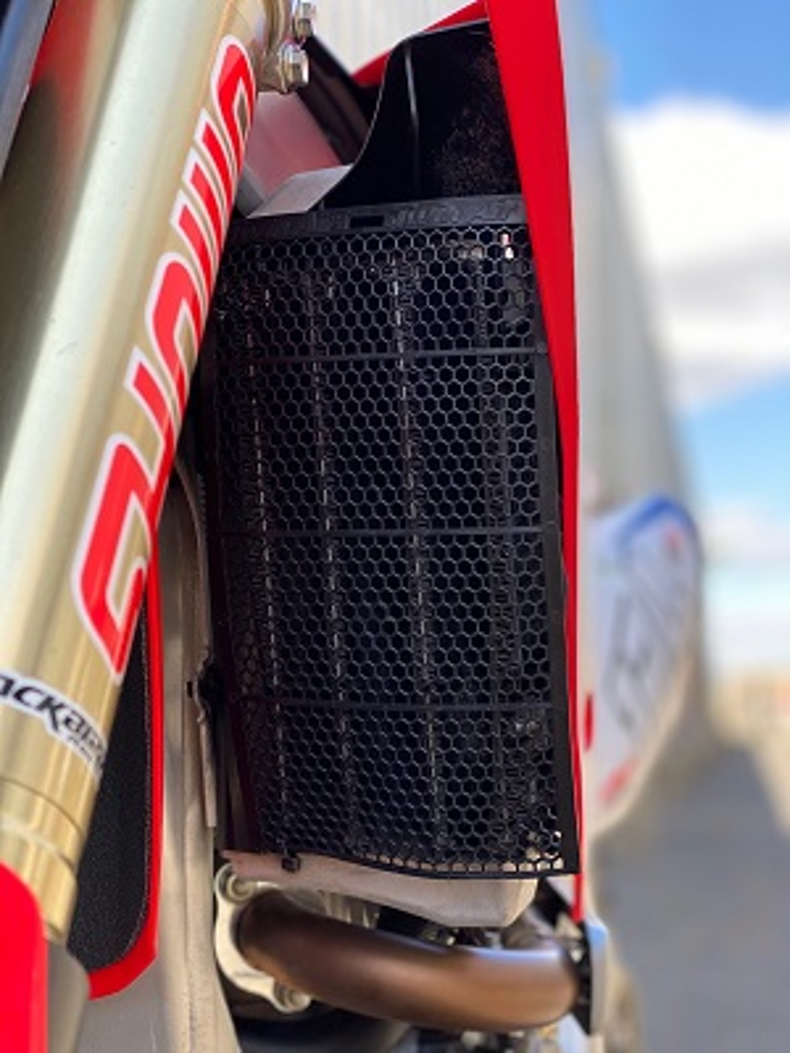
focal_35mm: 52
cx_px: 395
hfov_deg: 28.0
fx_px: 1582
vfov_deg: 36.8
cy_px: 526
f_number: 2
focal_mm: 6
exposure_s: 1/178
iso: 20
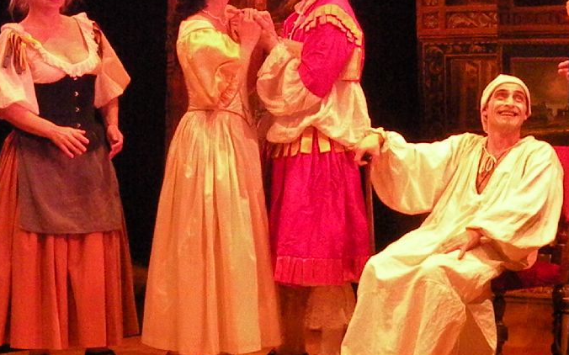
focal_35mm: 138
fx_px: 2139
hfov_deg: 15.2
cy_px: 161
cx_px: 284
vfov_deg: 9.5
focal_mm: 19.4
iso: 3200
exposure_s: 1/125
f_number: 8
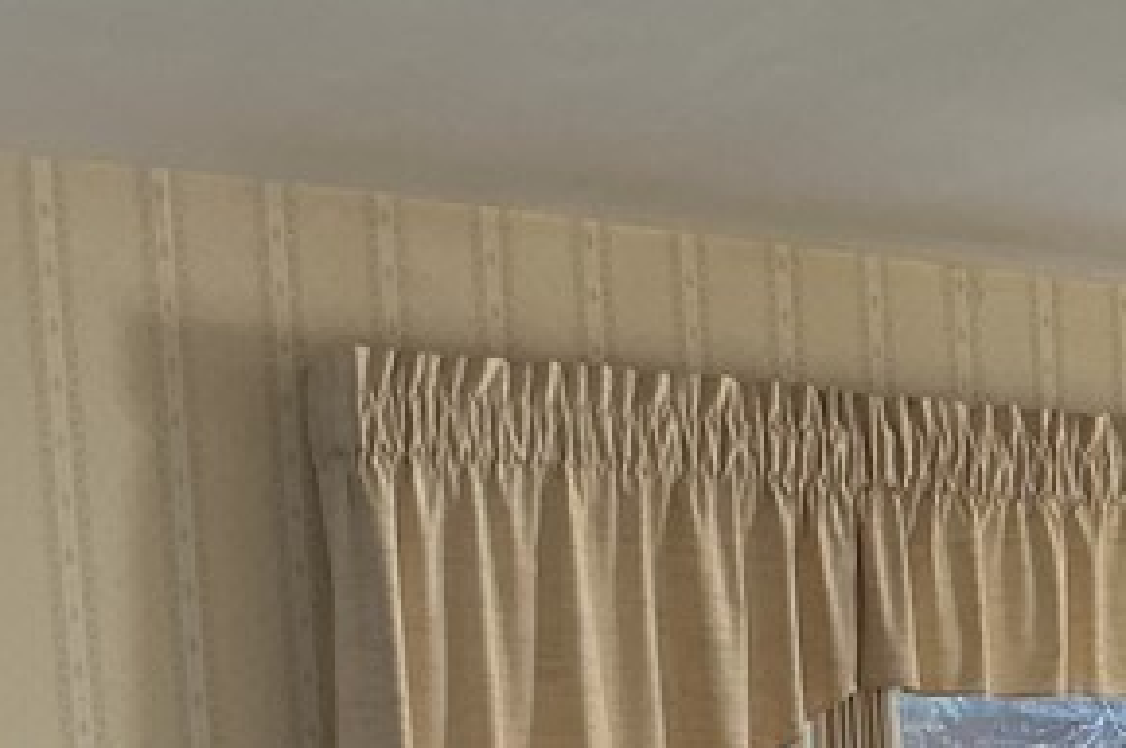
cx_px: 1523
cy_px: 1356
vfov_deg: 11.8
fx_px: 3343
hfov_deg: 17.7
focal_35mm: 107
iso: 64
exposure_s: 1/60
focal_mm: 3
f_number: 1.8
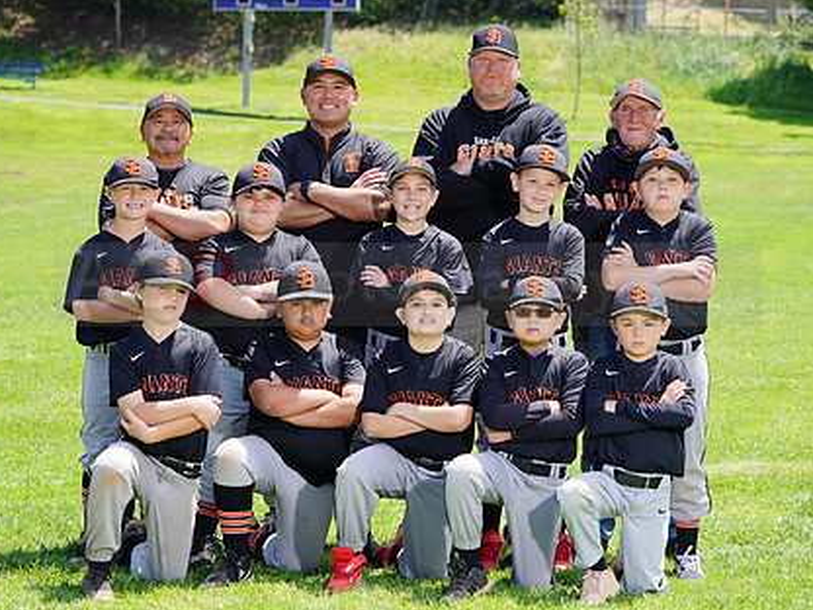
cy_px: 269
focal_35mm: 134
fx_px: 3147
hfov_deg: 14.7
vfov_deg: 11.1
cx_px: 383
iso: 100
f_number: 6.3
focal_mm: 100
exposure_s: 1/250
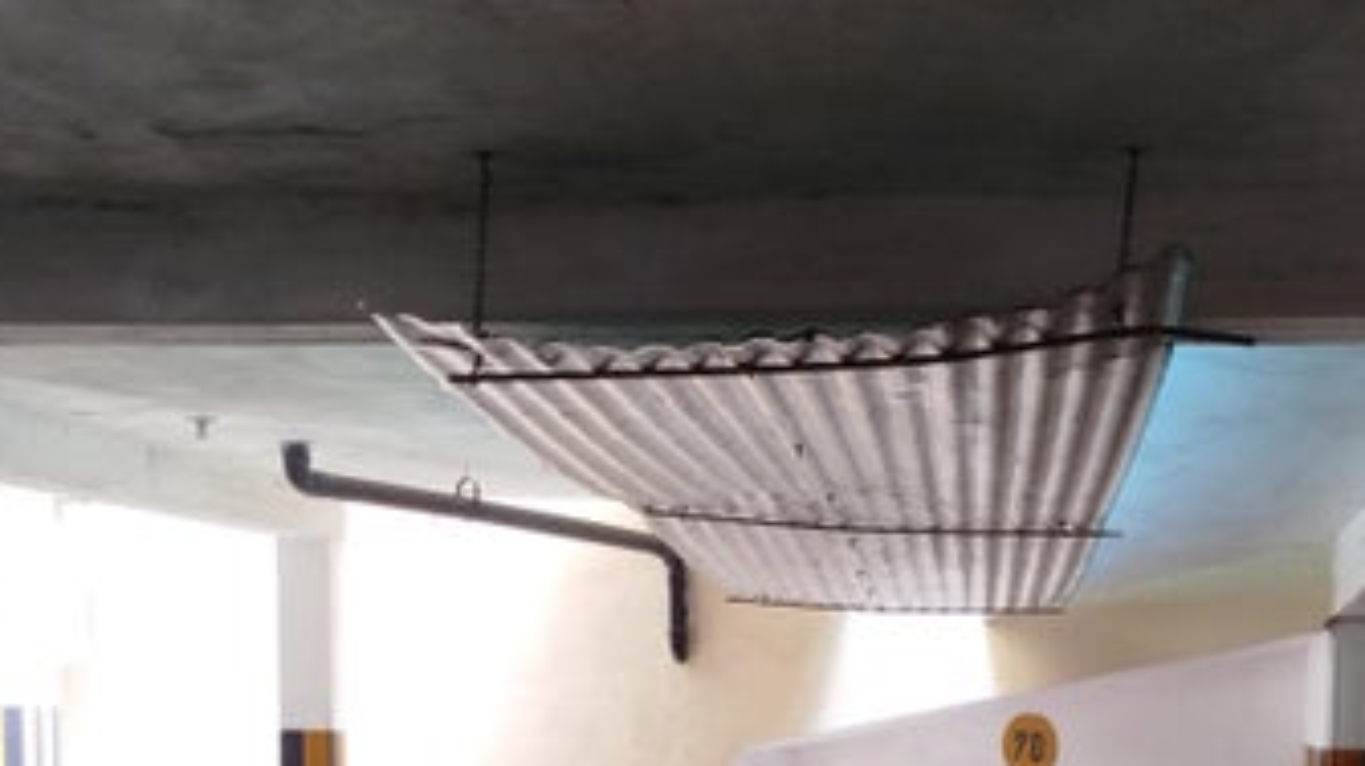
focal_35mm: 50
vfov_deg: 22.4
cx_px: 819
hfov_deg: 41.2
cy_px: 868
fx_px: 1809
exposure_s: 1/33
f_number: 1.7
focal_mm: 5.31
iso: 125
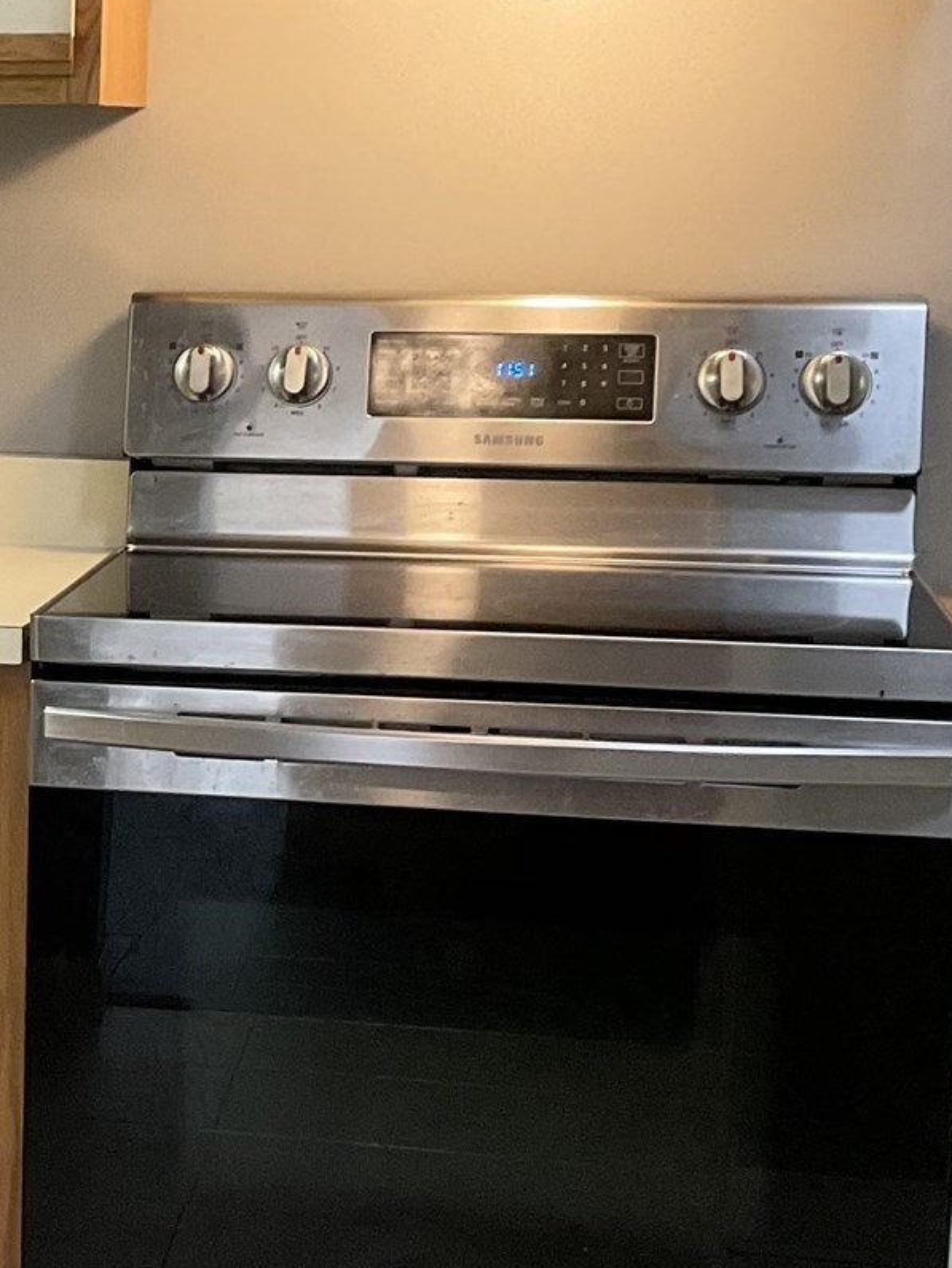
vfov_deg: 23.3
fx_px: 3078
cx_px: -306
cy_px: 646
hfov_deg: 16.6
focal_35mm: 84
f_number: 1.8
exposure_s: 1/60
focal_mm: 3
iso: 125
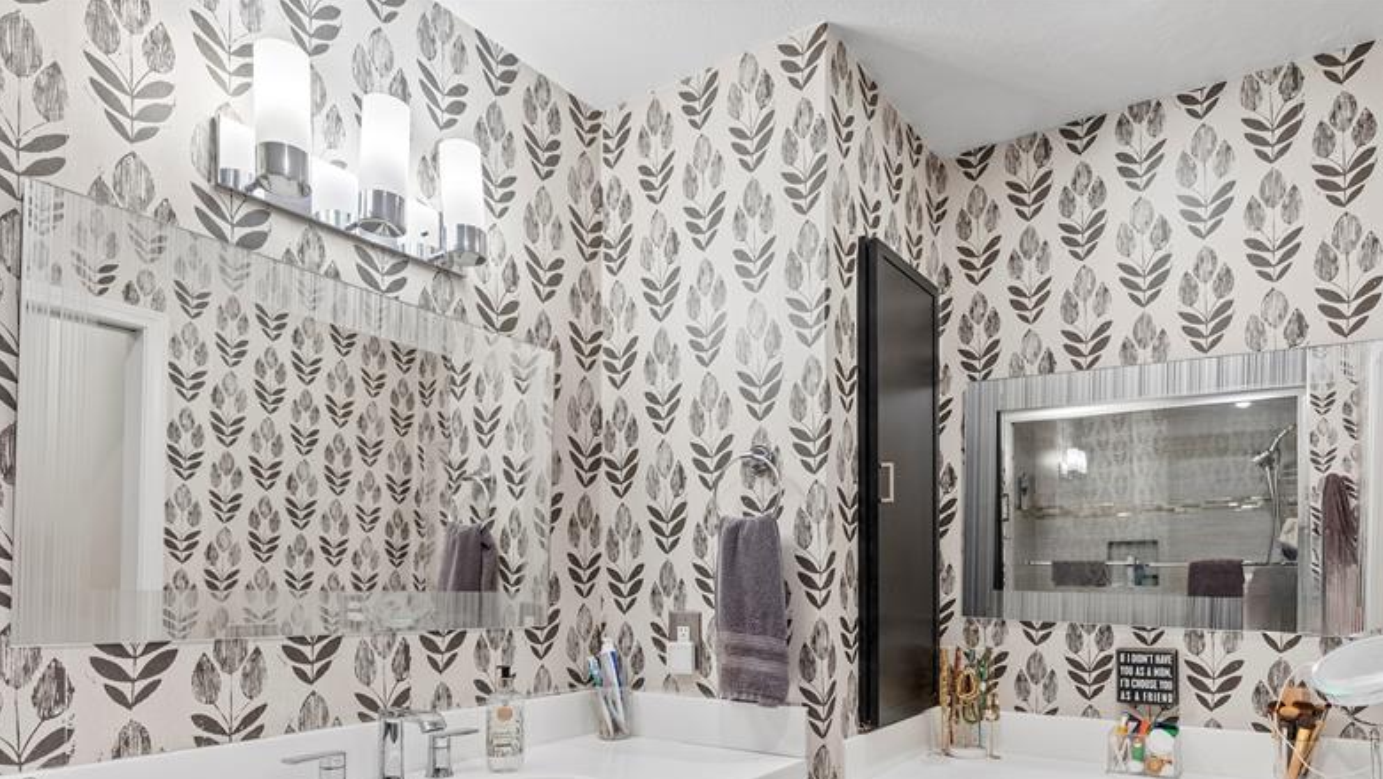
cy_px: 602
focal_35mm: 22
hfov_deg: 81.0
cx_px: 759
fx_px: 807
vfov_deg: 49.1
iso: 4000
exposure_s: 1/30
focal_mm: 16
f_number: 5.6
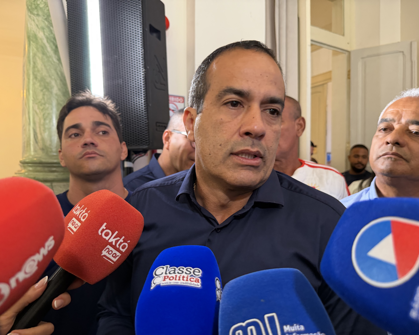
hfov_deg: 68.1
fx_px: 310
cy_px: 168
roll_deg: +0.9
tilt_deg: -1.1
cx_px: 213
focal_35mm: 25
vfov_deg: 56.8
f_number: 1.78
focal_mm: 6.76
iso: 400
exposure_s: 1/60
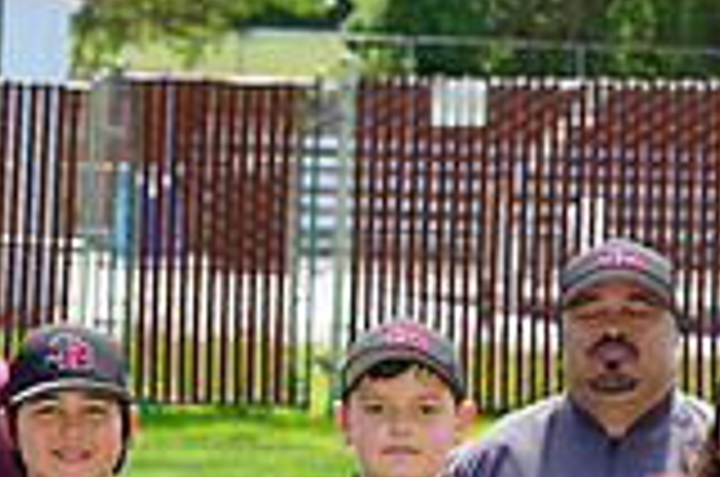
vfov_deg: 3.8
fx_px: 7246
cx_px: -76
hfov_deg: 5.7
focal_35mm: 363
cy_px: 742
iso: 200
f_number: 8
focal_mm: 100
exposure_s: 1/160
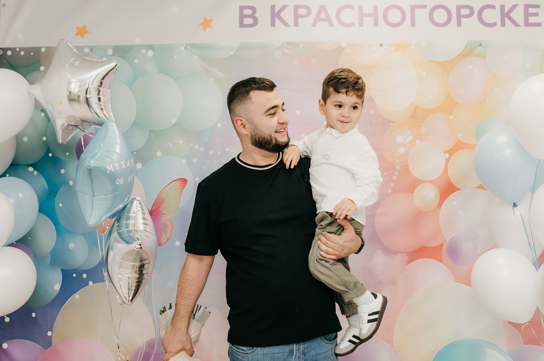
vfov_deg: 34.4
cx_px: 250
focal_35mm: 39
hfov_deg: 49.9
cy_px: 170
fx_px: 584
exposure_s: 1/160
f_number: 4
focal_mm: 35
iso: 320
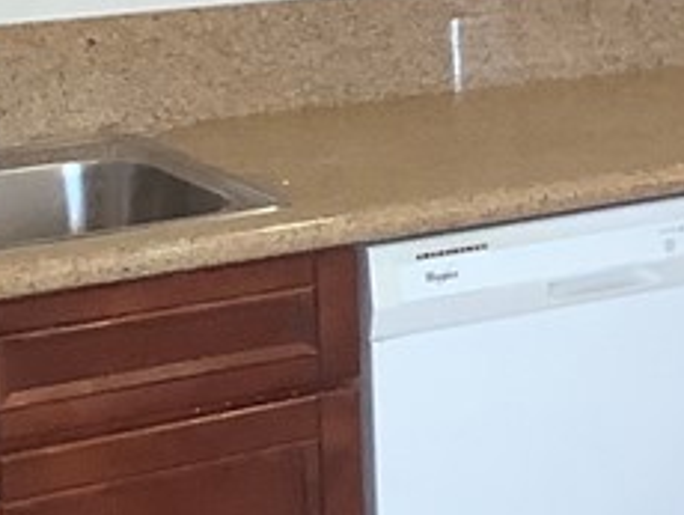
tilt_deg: -9.2
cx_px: 1338
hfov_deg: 12.6
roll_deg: +0.2
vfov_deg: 10.7
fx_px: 2730
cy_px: 21
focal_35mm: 138
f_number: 2.4
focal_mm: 3.3
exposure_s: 1/60
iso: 100
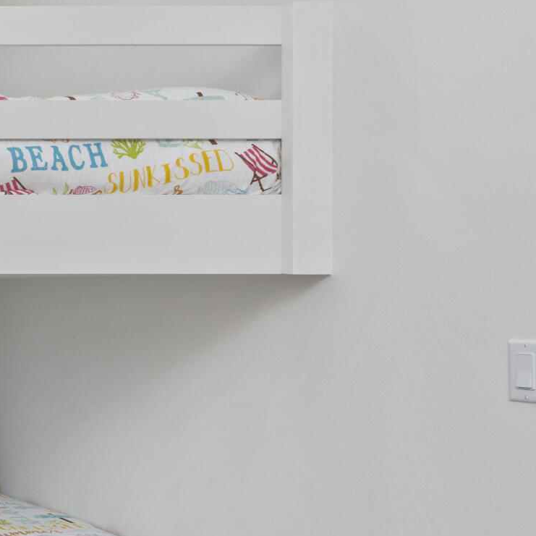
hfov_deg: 19.2
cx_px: -514
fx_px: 994
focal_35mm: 57
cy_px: 291
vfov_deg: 30.2
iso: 320
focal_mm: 16.5
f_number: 9
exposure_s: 1/60
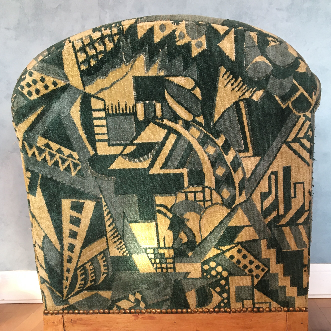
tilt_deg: -9.1
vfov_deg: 42.1
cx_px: 177
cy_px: 230
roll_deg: +3.0
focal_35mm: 39
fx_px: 422
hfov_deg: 42.8
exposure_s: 1/33
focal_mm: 4.15
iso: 64
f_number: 2.2
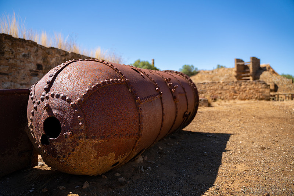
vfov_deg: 46.4
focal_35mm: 28
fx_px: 229
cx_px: 147
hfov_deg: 65.5
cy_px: 98
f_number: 2.8
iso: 100
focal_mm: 28
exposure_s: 1/1000
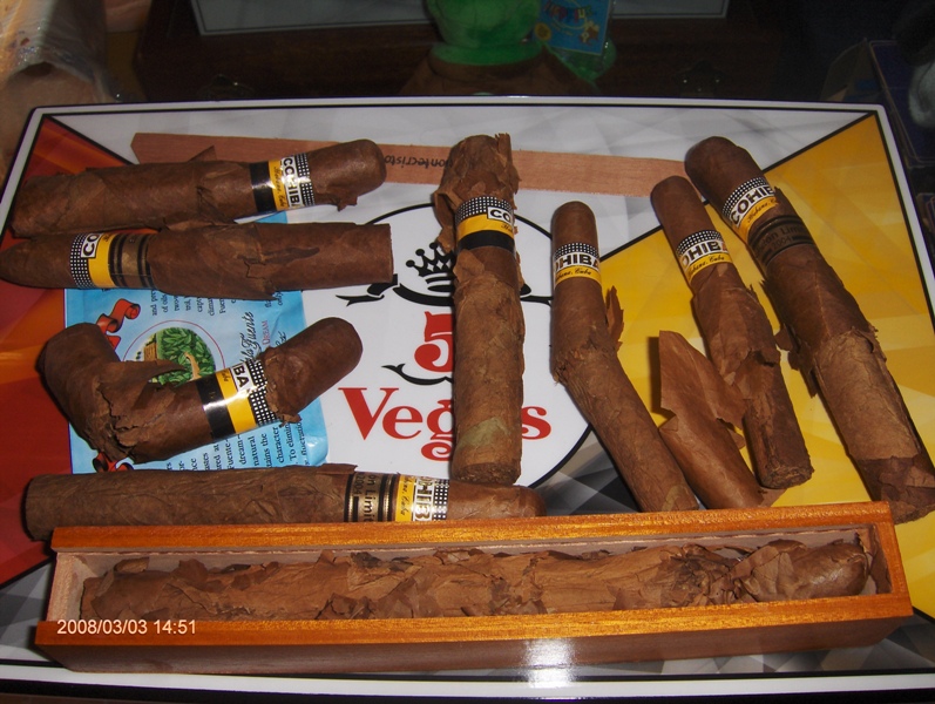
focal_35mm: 35
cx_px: 468
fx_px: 947
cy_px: 352
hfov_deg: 52.6
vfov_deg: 40.8
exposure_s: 1/60
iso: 100
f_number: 5.5
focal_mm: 7.5
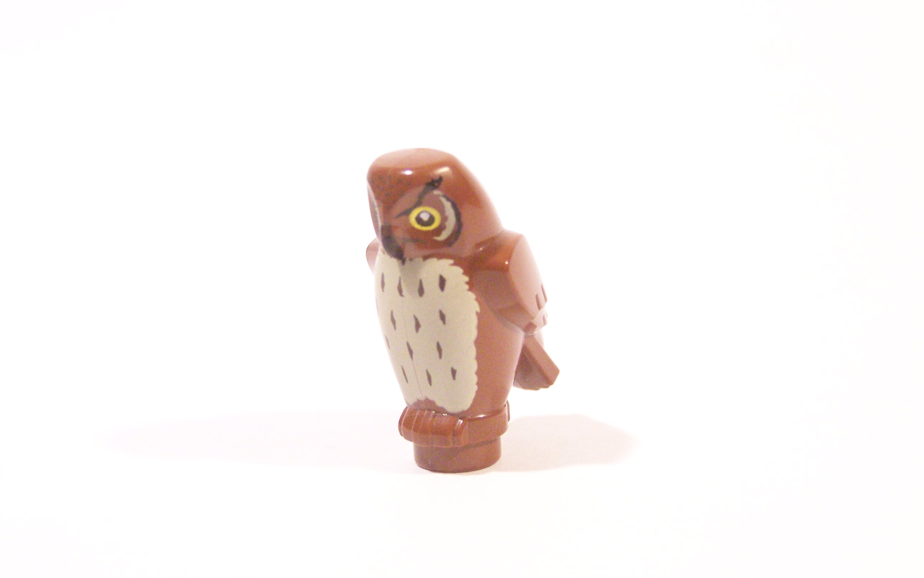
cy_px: 324
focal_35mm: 87
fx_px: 2191
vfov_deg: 15.0
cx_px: 462
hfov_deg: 23.8
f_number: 3.2
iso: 400
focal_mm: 13.7
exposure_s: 1/30
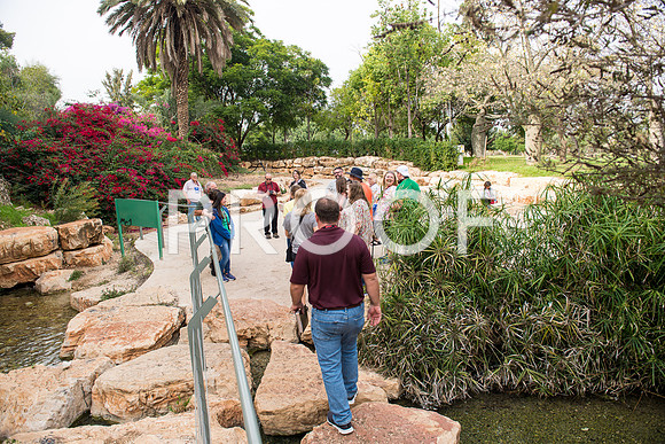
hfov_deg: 73.7
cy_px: 222
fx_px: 443
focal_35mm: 24
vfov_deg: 53.2
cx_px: 332
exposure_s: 1/320
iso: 100
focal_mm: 24
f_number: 3.5
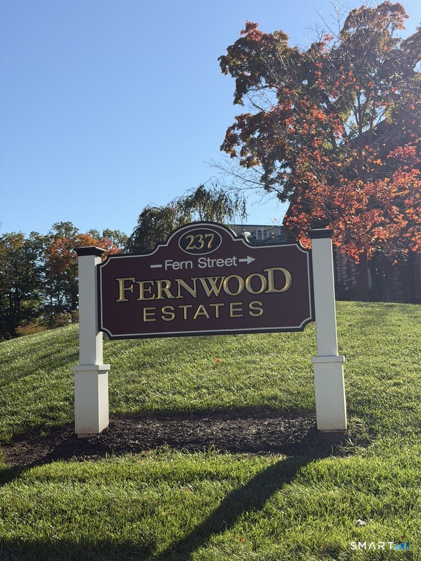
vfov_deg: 39.7
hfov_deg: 30.3
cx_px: 210
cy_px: 280
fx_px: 778
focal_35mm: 48
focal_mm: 6.76
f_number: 1.78
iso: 64
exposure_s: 1/4329
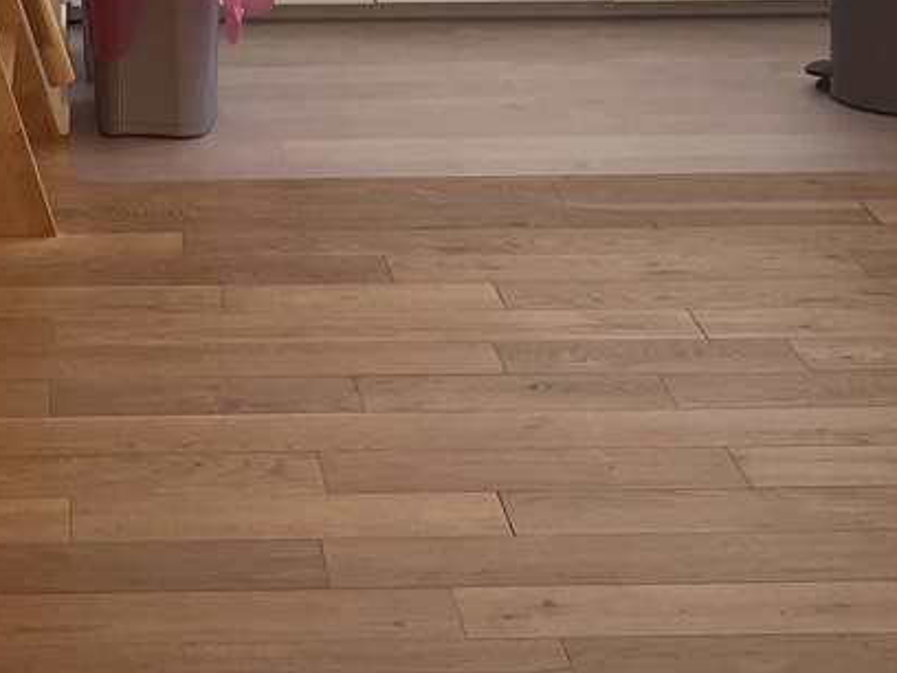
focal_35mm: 102
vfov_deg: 13.8
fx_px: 2643
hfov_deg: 19.0
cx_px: 112
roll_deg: +0.8
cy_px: -273
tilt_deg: -6.0
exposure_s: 1/100
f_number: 1.6
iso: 125
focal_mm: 5.1
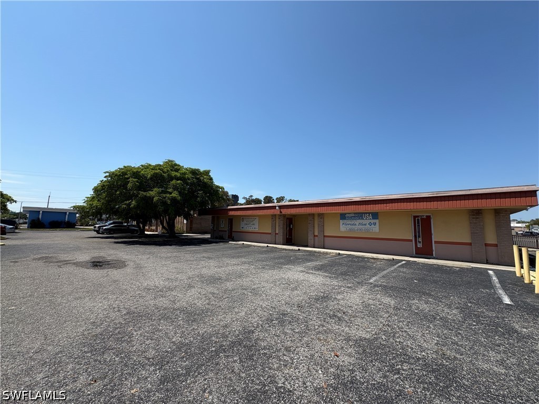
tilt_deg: +6.6
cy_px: 202
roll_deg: +0.4
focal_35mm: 14
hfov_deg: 102.1
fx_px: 218
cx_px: 270
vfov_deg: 85.7
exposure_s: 1/2028
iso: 40
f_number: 2.2
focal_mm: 2.22
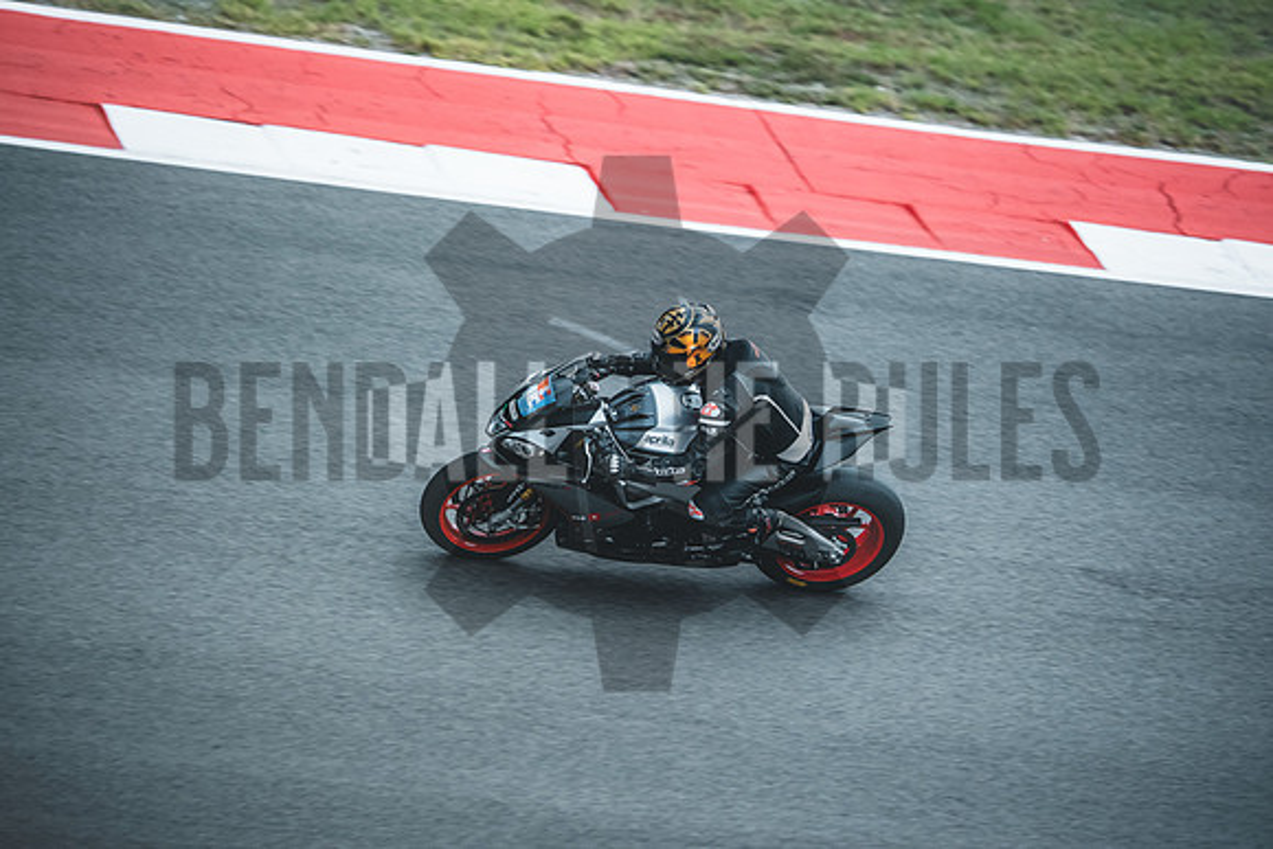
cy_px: 424
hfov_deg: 6.9
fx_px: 10610
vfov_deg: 4.6
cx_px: 636
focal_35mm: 300
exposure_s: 1/1250
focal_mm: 200
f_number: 2
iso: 1600
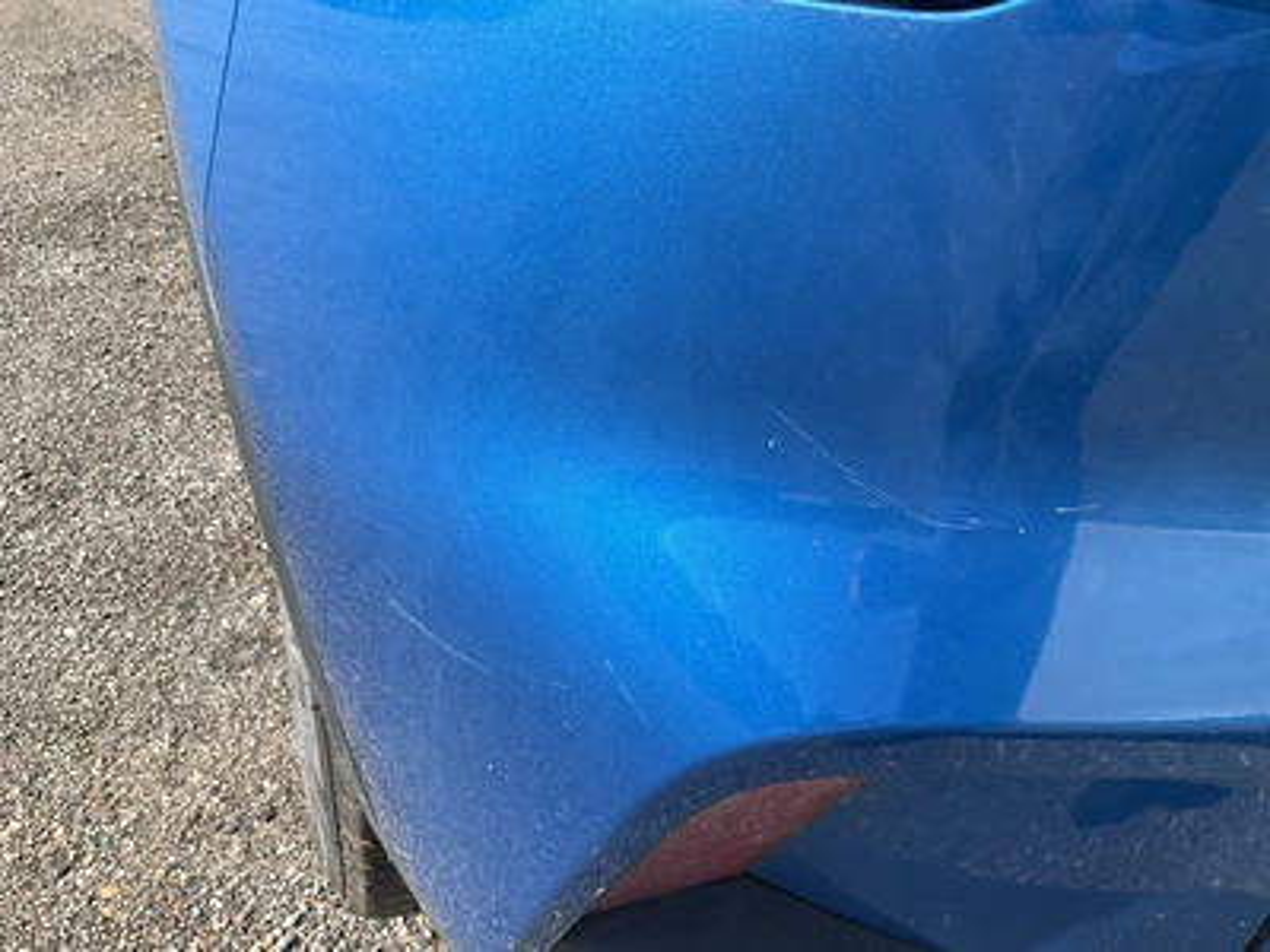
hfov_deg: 61.7
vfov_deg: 48.2
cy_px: 476
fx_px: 1064
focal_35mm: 29
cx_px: 635
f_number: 1.8
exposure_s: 1/691
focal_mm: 3
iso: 25
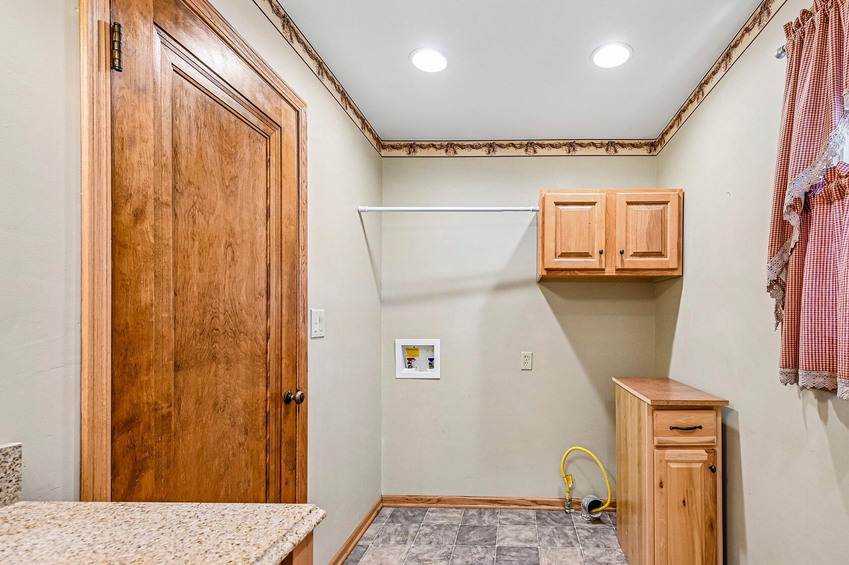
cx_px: 504
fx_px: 401
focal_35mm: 17
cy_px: 324
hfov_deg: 92.2
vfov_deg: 70.0
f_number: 4.8
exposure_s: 1/8
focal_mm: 14
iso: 400
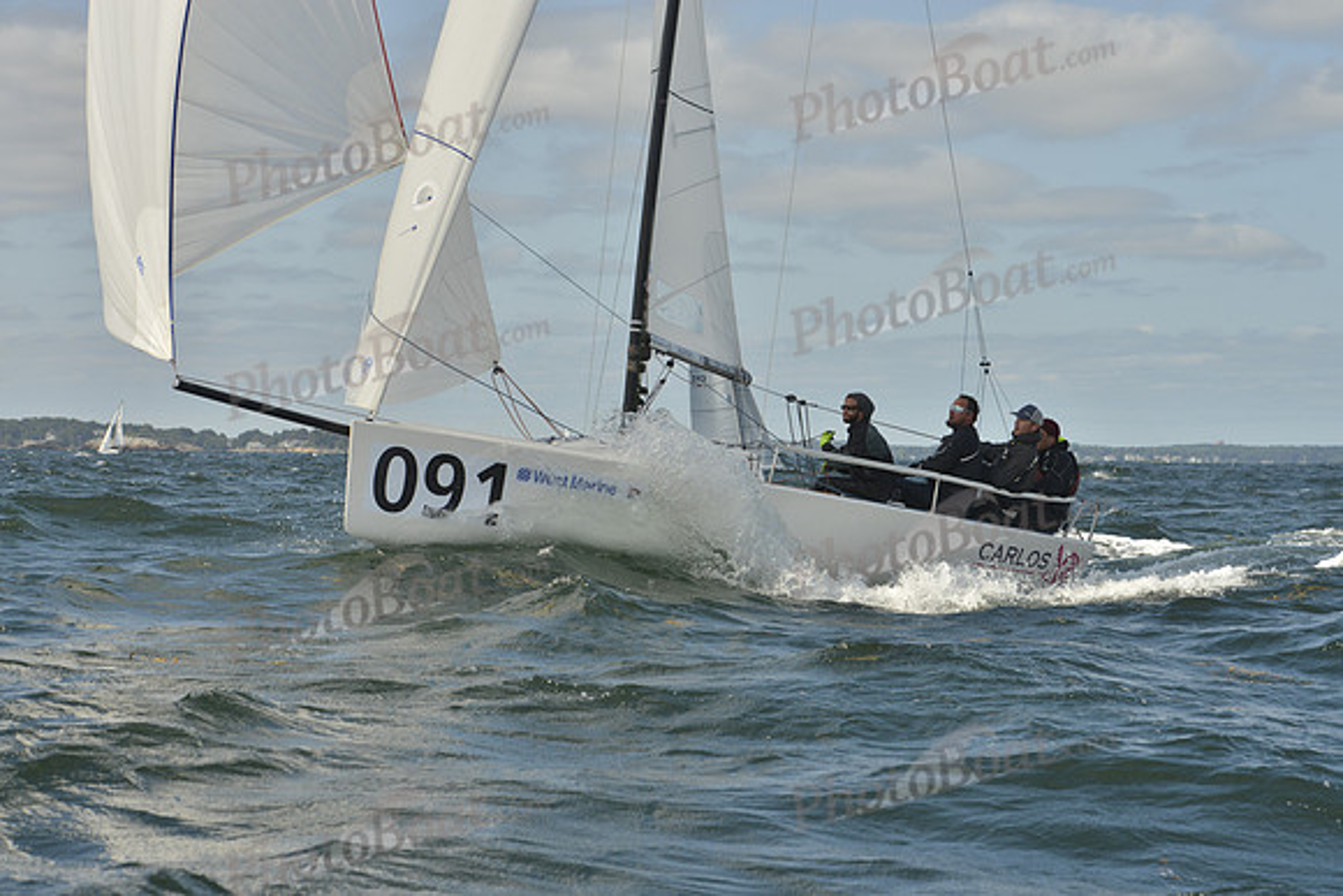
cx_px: 672
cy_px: 448
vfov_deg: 14.9
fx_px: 3433
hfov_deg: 22.1
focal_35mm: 92
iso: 400
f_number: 9
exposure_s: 1/1600
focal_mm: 92
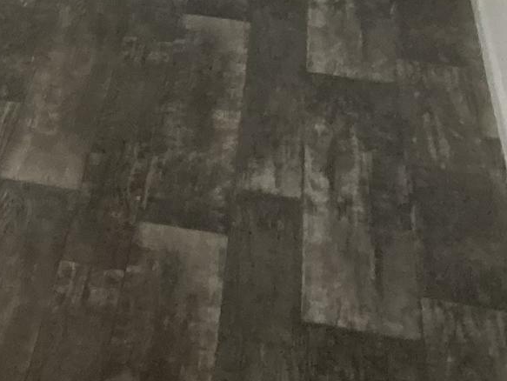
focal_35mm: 144
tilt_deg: -6.9
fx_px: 2110
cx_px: -596
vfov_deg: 9.7
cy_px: -365
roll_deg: -0.3
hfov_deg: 11.8
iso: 64
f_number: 1.8
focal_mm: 3.99
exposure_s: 1/121
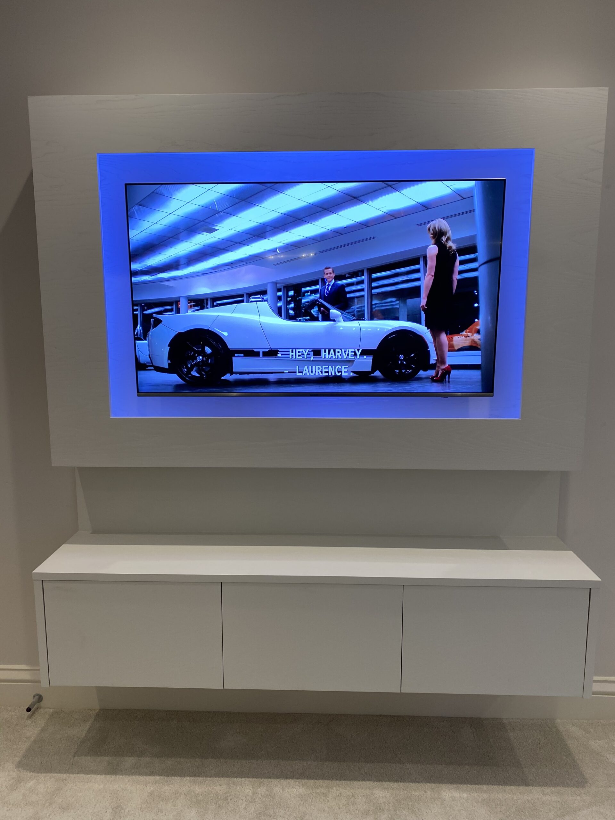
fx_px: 616
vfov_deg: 67.3
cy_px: 410
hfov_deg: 53.1
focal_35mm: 26
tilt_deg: -8.2
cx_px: 308
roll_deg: -0.5
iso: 125
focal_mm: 4.25
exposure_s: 1/100
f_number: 1.8
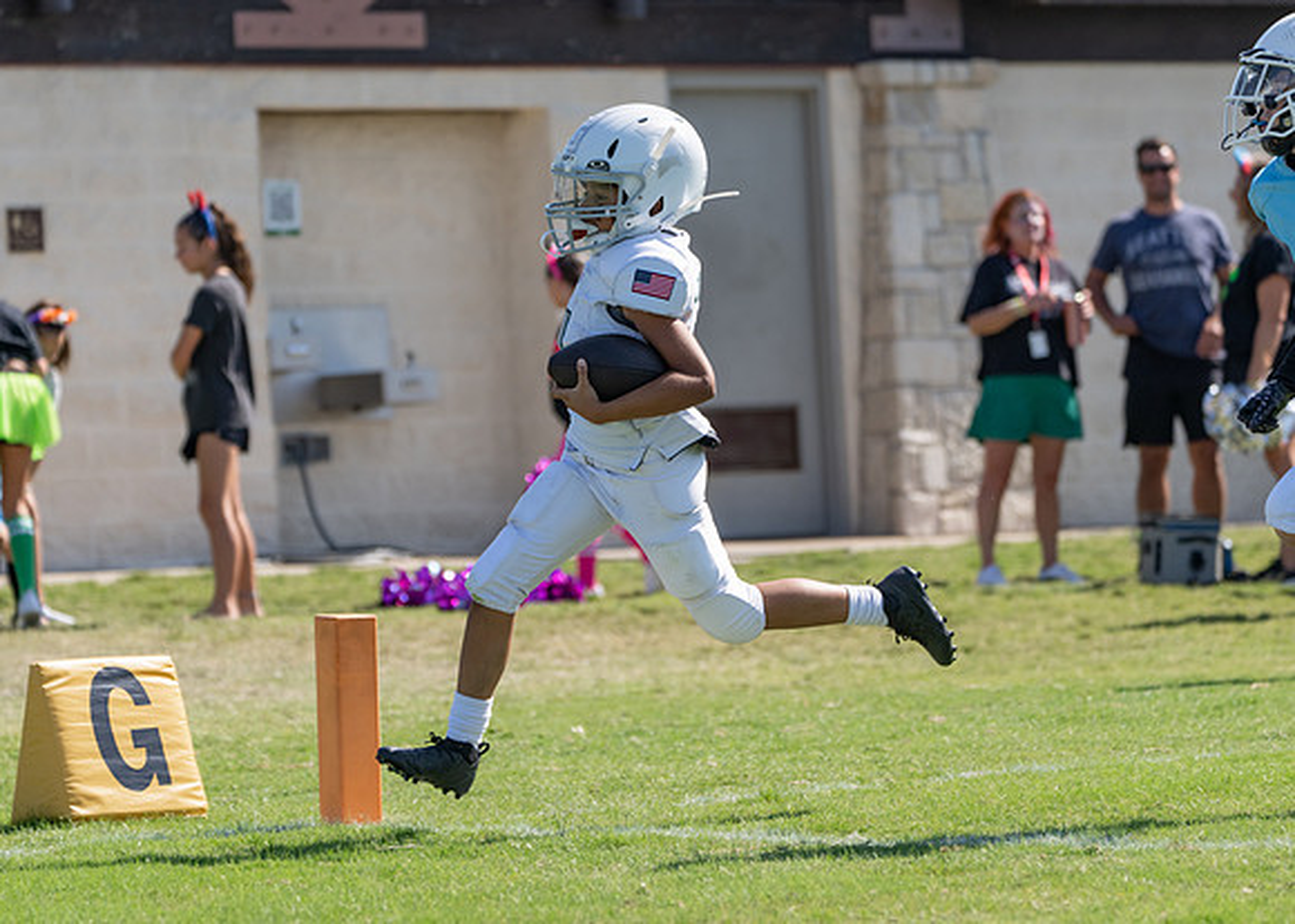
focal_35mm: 239
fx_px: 8777
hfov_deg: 8.4
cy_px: 523
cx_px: 646
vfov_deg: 6.0
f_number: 5.6
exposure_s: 1/1600
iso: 320
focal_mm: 200
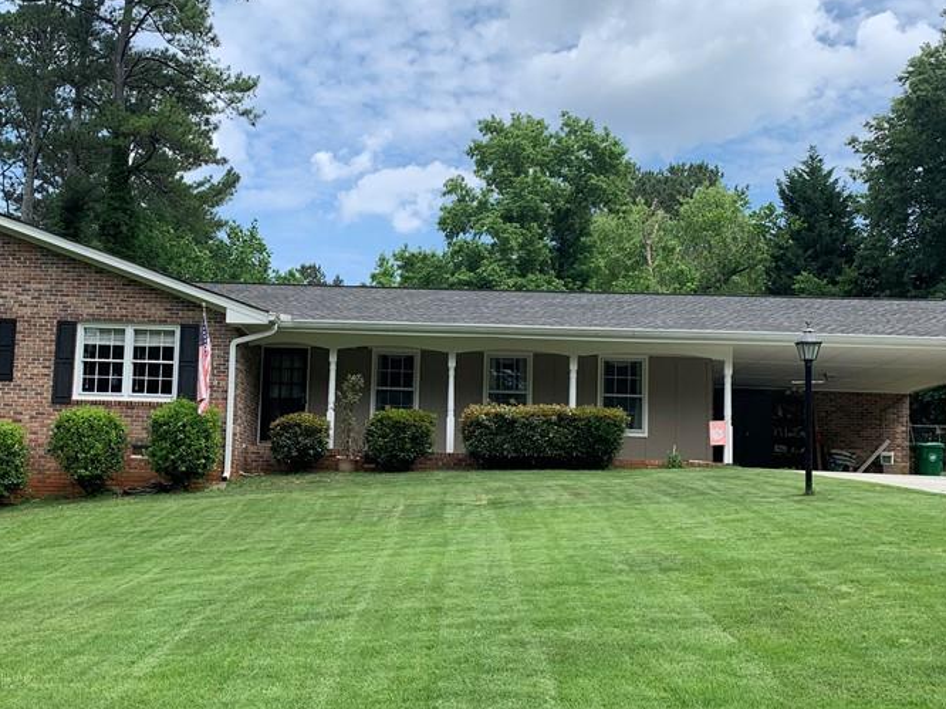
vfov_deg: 35.9
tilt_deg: +5.9
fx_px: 1093
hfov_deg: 46.6
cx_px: 385
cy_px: 404
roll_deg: -1.6
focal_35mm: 40
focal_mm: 4.25
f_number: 1.8
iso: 25
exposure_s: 1/1536
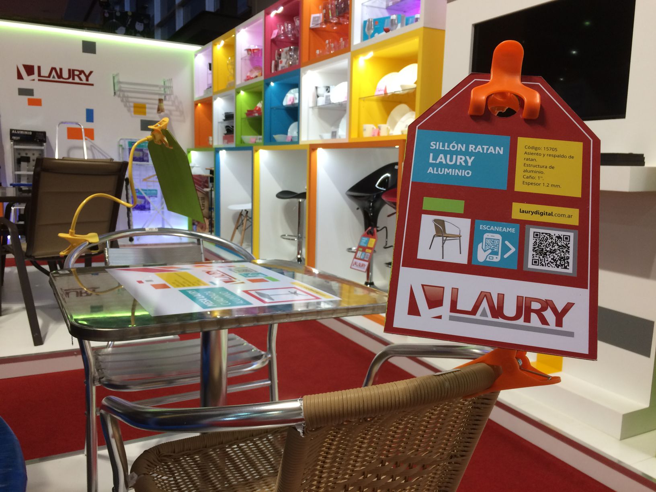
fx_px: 550
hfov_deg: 61.7
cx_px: 328
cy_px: 246
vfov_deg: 48.2
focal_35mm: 29
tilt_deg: -8.3
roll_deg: -2.3
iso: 100
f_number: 2.2
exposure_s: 1/33
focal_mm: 4.15
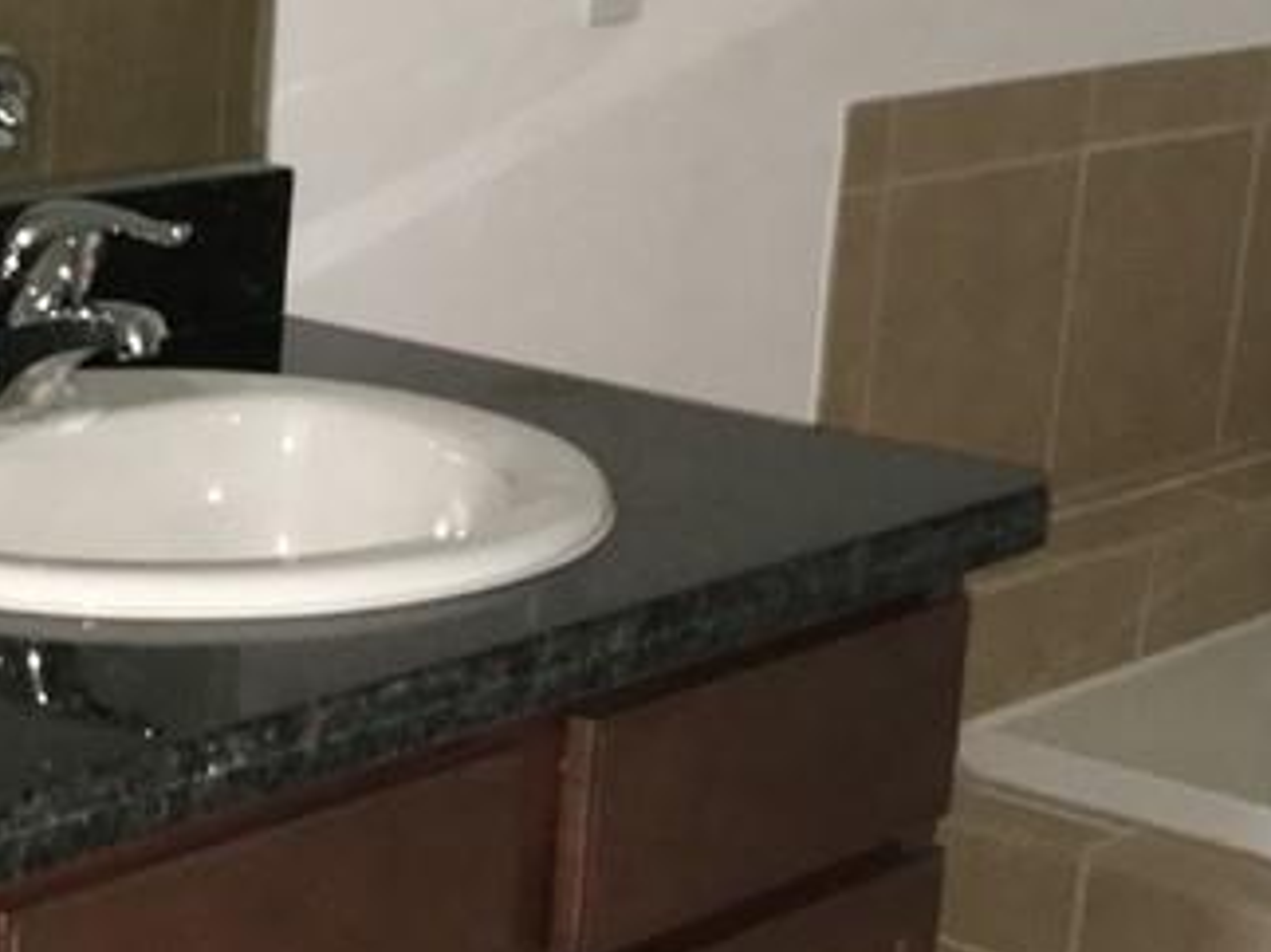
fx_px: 3377
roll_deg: -1.4
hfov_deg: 20.1
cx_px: -201
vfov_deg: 16.1
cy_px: 468
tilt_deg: -12.9
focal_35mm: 92
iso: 200
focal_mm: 4.15
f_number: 2.2
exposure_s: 1/16
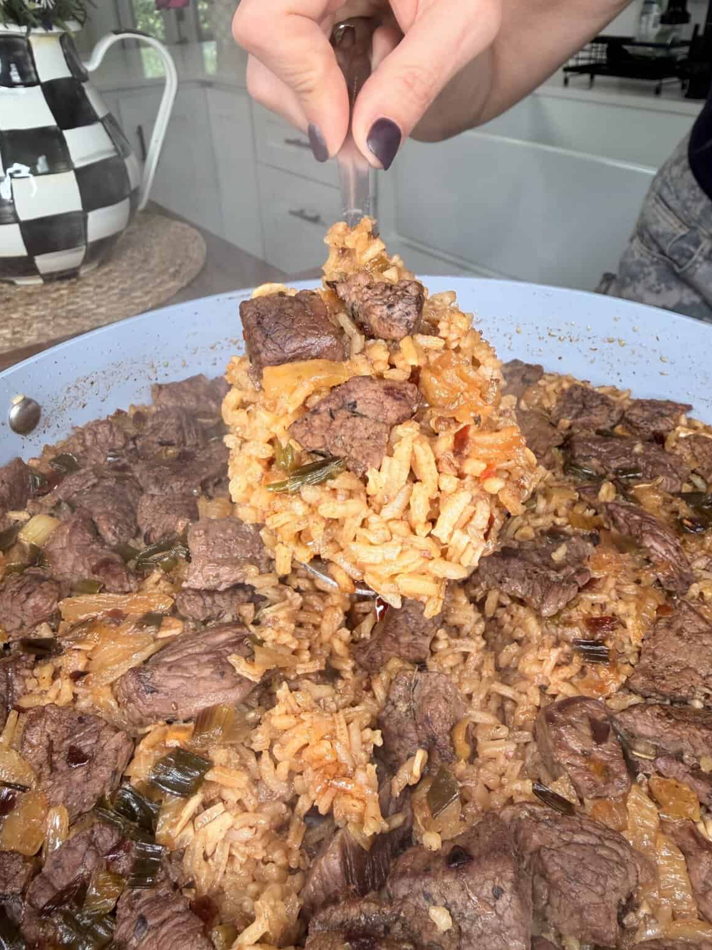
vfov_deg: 69.4
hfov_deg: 54.9
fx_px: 686
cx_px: 359
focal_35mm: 25
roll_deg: +1.9
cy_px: 465
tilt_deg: -30.0
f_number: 2.2
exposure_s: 1/120
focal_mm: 2.22
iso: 64
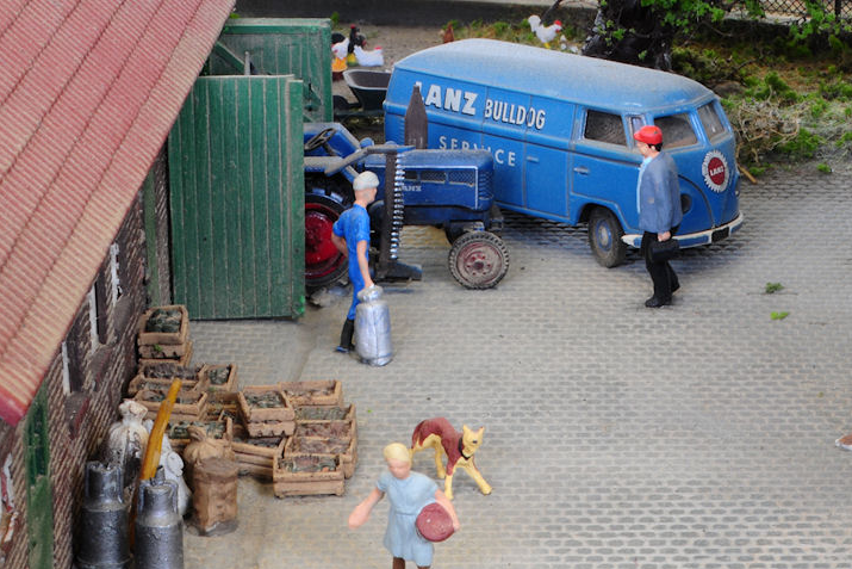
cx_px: 597
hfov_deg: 21.0
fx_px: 2289
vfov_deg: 14.2
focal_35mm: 97
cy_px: 302
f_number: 36
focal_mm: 45
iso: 200
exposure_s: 3
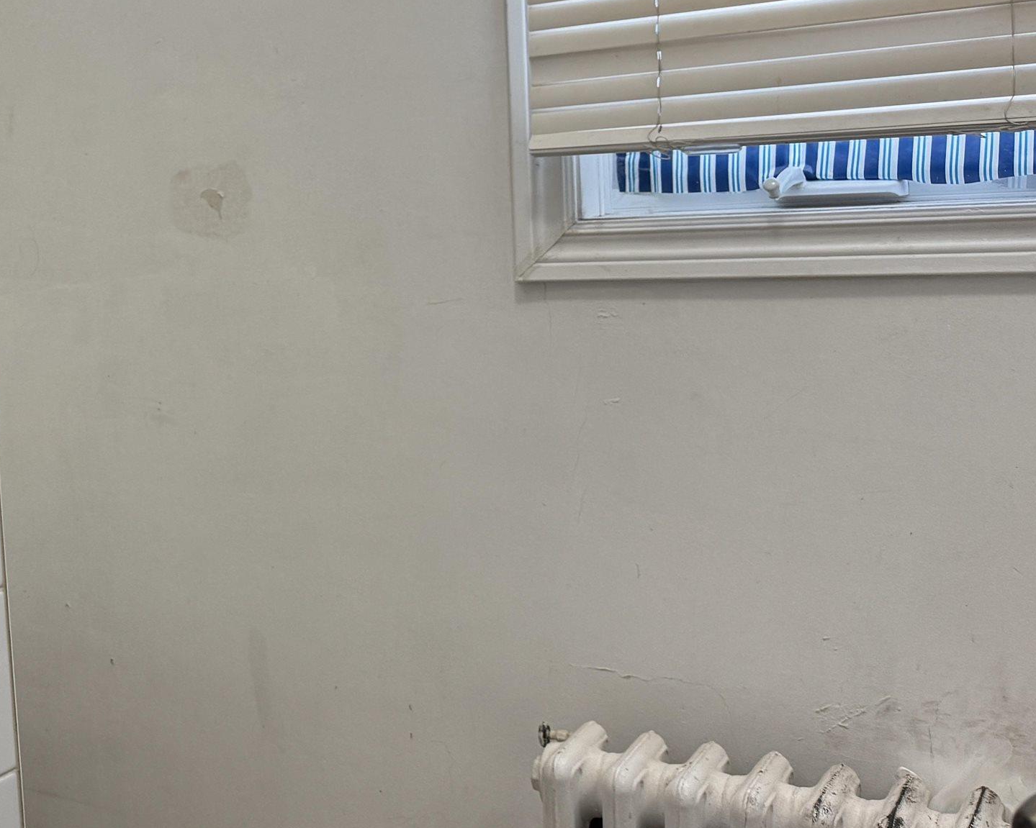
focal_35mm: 50
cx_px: -57
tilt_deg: -3.0
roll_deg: +3.2
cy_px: 283
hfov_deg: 33.4
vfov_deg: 30.1
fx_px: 1533
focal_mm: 6.76
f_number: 1.78
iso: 160
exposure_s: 1/60
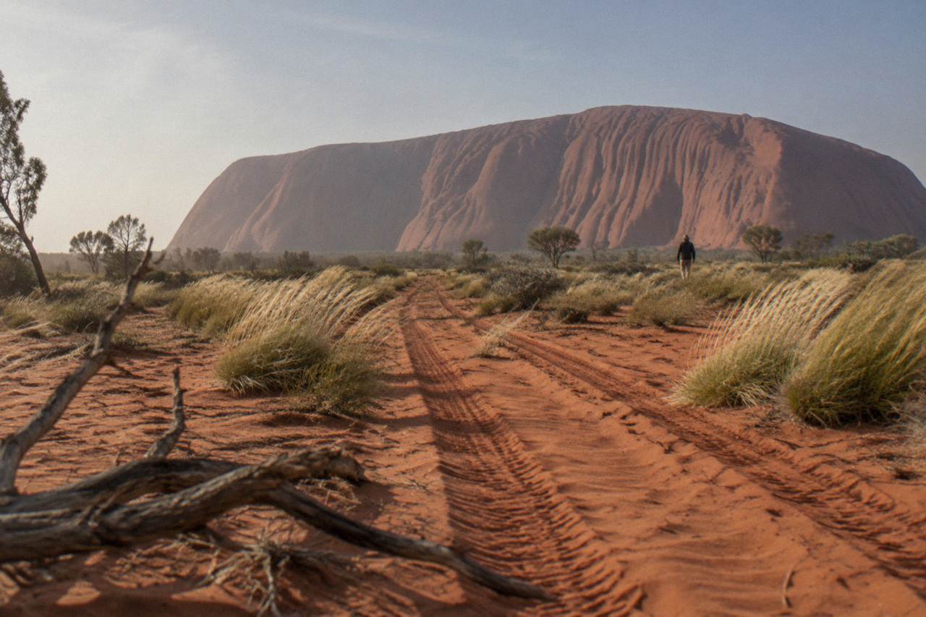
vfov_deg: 37.8
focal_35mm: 35
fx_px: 900
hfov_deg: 54.4
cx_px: 463
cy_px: 308
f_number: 5
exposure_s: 1/1250
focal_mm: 35
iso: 500
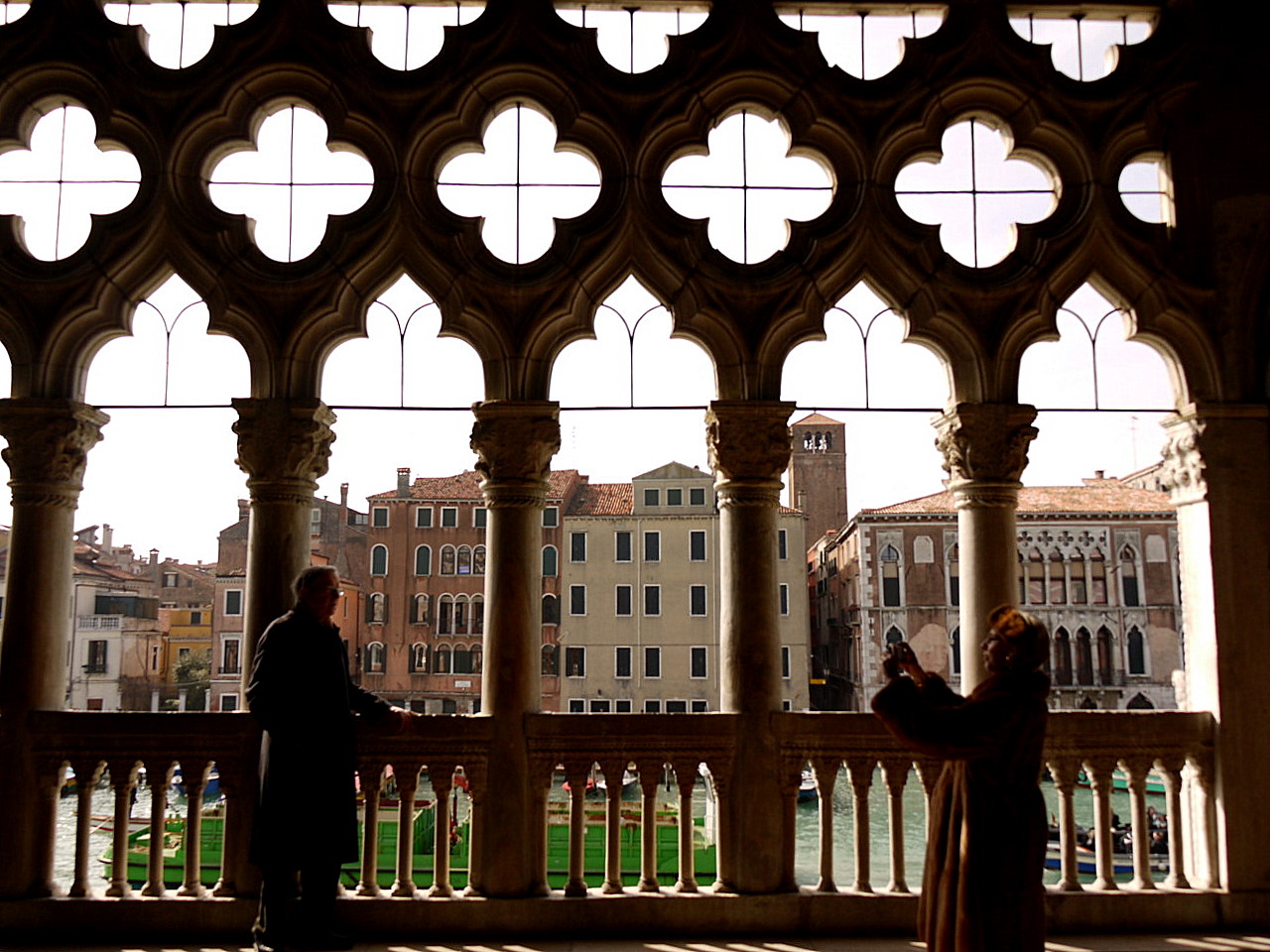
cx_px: 635
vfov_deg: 44.2
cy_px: 476
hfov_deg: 56.8
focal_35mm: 32
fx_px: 1174
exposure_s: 1/400
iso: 100
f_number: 5
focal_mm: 16
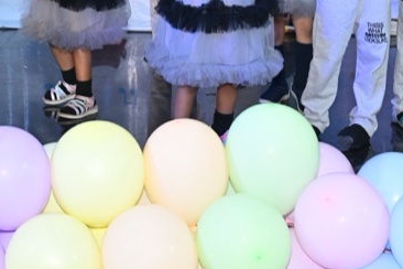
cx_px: 68
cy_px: -83
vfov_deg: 13.1
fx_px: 1131
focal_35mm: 101
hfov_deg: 19.9
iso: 640
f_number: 7.1
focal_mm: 37
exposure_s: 1/160
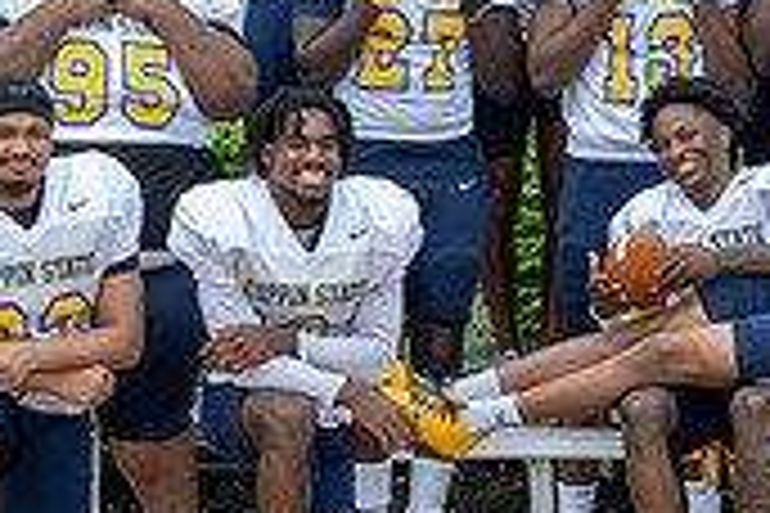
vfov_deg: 4.3
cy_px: 140
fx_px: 6780
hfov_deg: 6.4
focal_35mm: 317
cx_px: 1063
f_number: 5.6
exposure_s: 1/160
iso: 64
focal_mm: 74
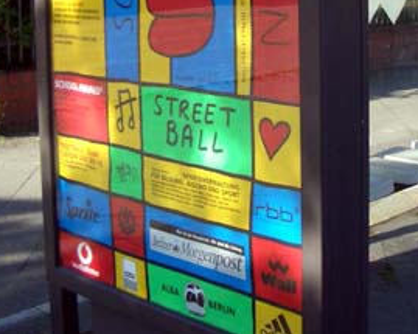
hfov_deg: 27.0
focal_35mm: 70
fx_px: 866
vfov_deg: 21.0
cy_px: -12
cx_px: 276
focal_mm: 5.8
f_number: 2.6
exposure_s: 1/400
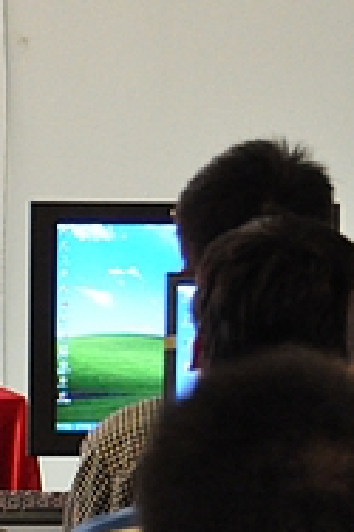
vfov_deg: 5.4
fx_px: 5659
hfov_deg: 3.6
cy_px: 71
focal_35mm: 383
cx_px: 312
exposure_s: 1/30
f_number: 5.3
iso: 2800
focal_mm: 80
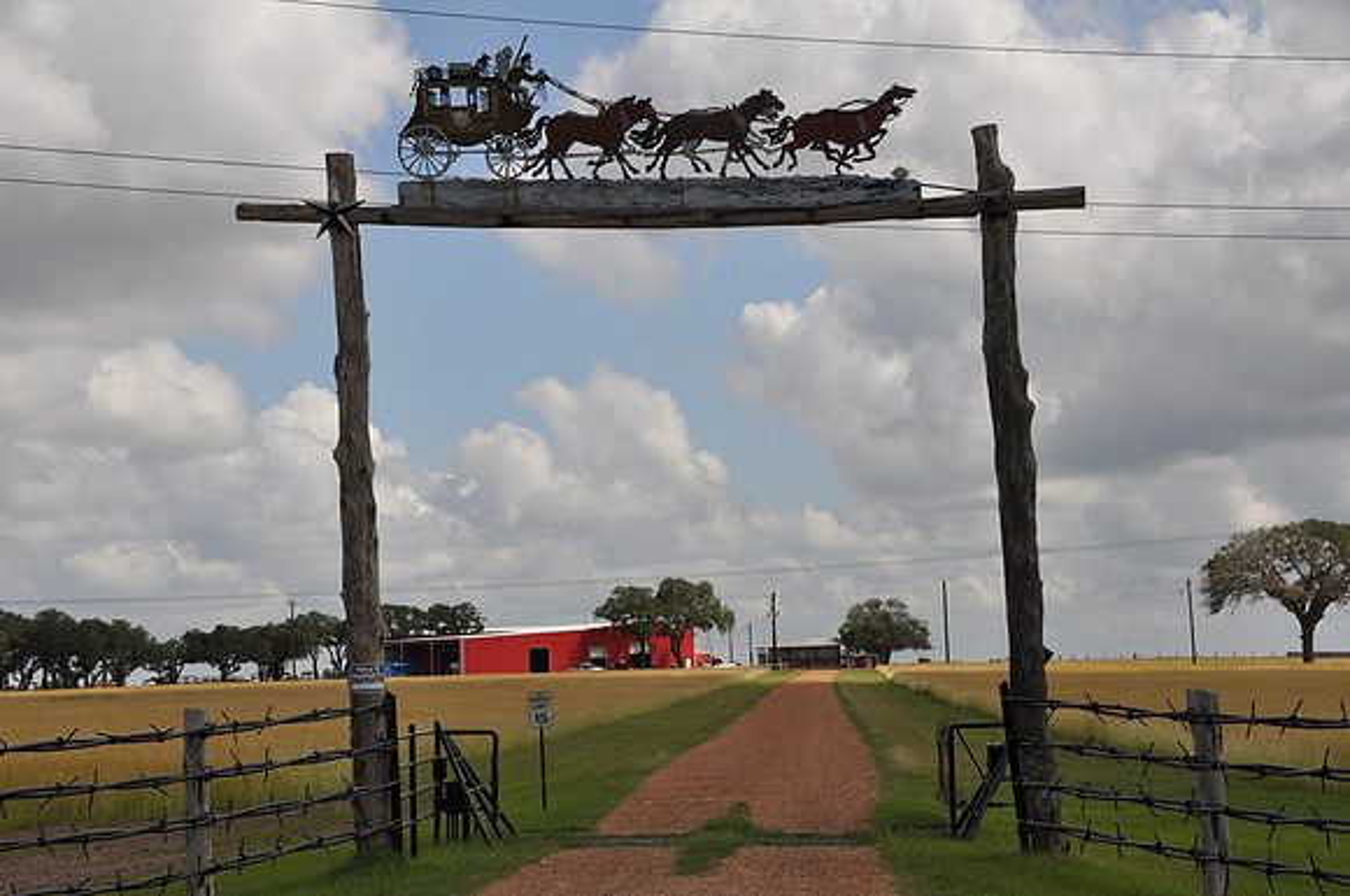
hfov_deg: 26.0
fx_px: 2921
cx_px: 675
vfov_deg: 17.4
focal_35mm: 78
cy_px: 448
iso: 200
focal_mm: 52
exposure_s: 1/200
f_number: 14
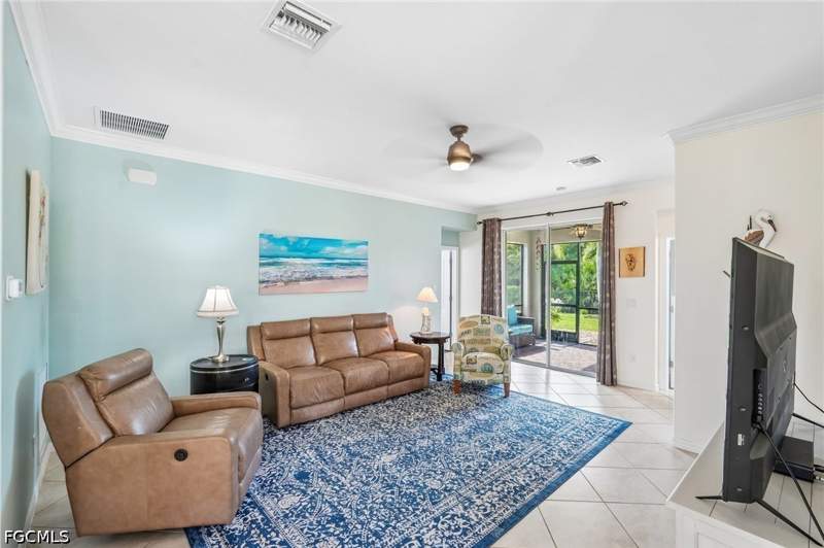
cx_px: 412
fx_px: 366
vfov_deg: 73.6
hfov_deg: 96.8
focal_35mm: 16
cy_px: 274
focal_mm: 16
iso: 400
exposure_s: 1/10
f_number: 8
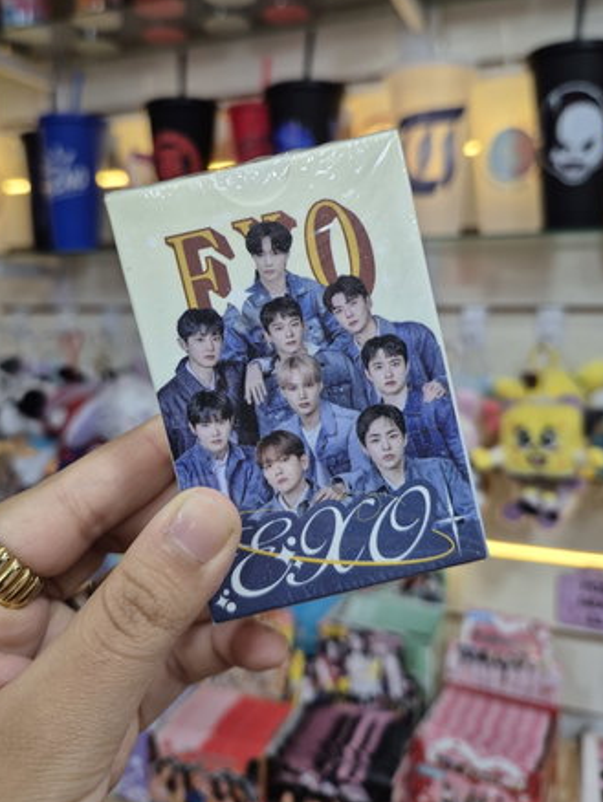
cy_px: 347
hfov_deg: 49.8
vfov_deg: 63.2
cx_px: 286
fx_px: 650
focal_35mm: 28
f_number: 1.8
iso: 200
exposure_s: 1/100
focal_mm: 5.4
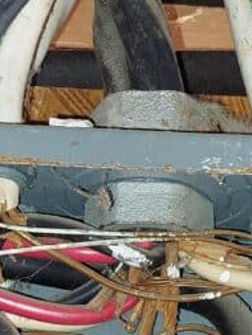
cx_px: 145
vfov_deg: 20.0
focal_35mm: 97
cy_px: 270
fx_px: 941
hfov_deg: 15.3
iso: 200
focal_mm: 5.23
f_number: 1.8
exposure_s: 1/120
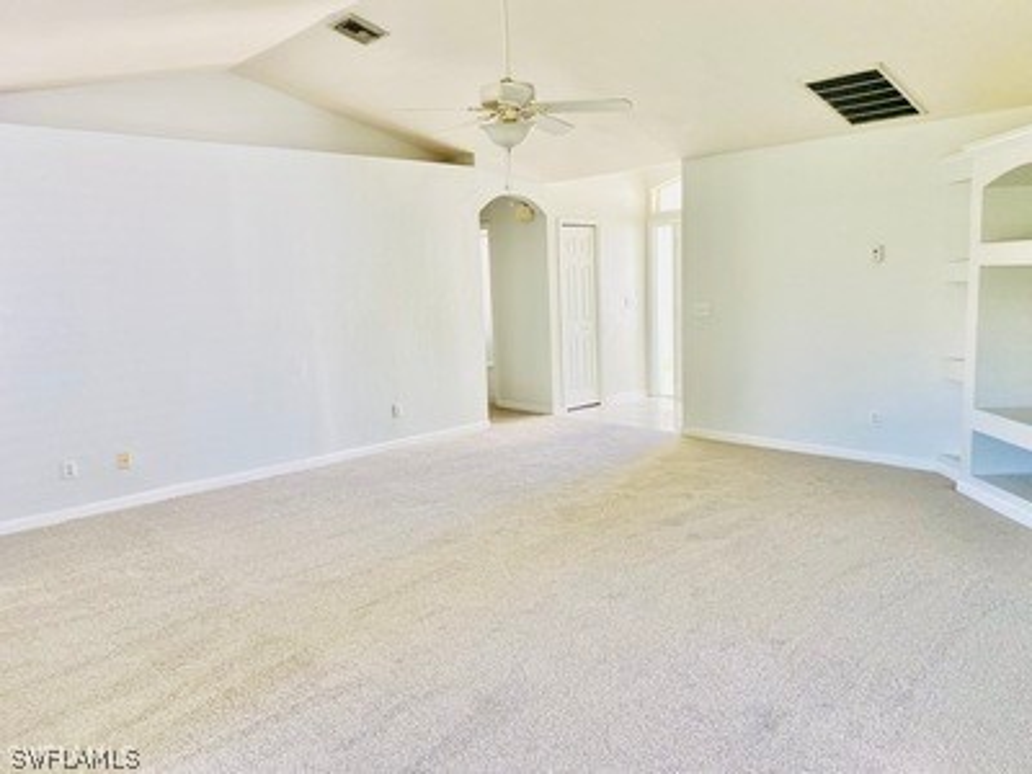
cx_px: 516
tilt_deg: -8.1
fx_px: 775
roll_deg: +2.3
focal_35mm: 26
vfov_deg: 53.1
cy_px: 387
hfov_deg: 67.3
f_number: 1.8
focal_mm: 4.25
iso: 125
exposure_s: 1/120
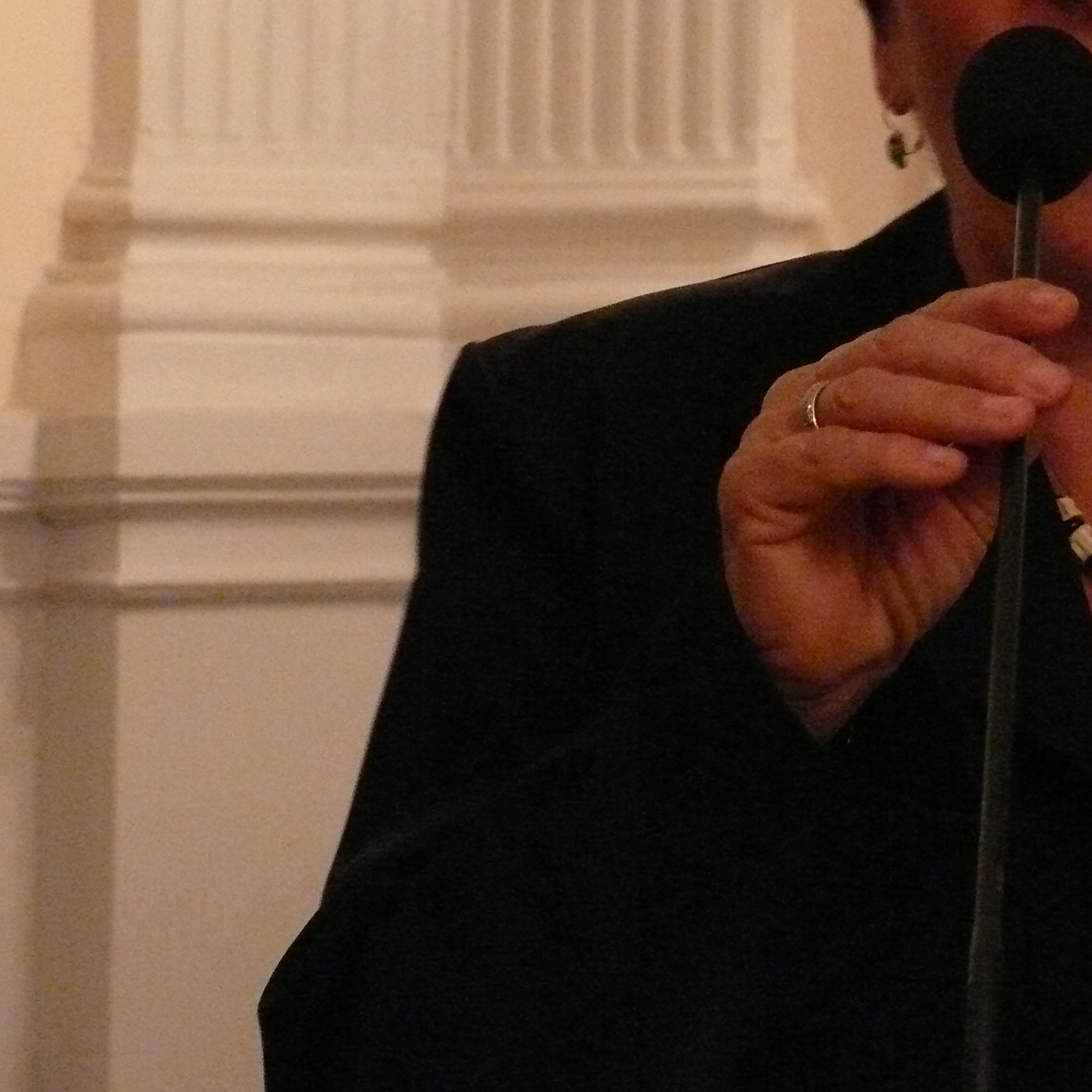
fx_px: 6995
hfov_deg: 8.9
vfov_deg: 8.9
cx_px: 984
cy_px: 254
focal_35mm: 196
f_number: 3.2
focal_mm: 22.2
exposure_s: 1/20
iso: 800
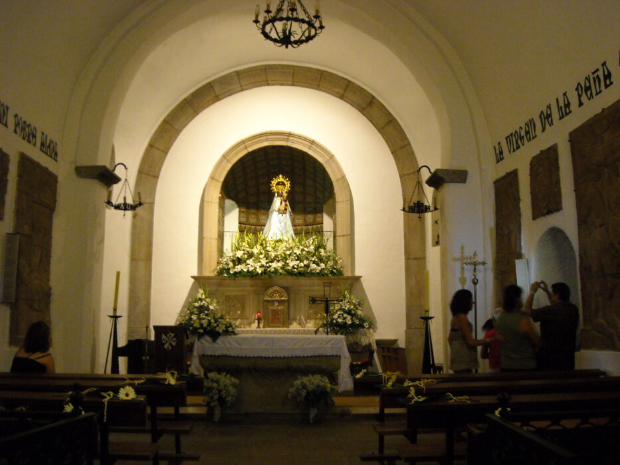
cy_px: 232
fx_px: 627
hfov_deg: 52.6
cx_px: 310
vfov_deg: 40.7
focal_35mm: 35
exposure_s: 1/14
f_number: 2.8
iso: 400
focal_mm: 5.7
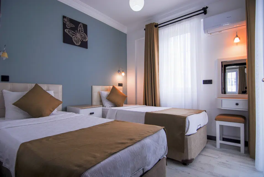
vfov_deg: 40.1
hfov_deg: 57.2
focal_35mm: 33
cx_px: 132
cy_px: 88
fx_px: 242
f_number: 4
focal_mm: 22
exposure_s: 1/40
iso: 100
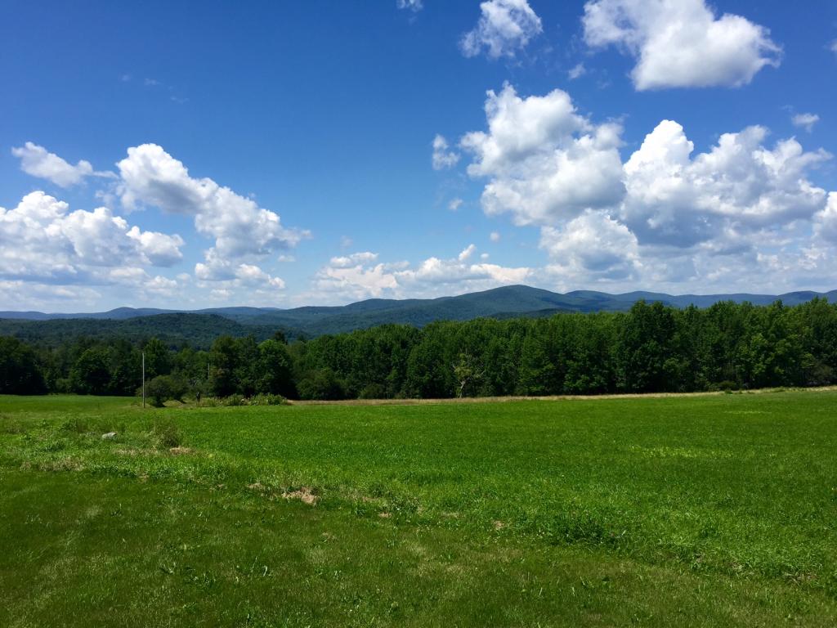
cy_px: 314
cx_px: 418
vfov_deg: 48.2
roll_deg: +0.5
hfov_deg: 61.7
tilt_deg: +1.4
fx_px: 701
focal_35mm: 29
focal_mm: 4.15
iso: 32
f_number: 2.2
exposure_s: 1/2326
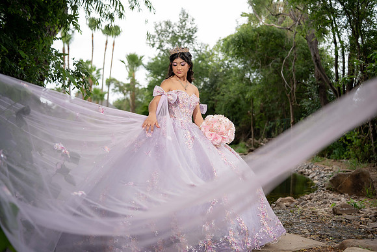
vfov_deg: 37.9
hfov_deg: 54.4
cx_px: 188
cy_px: 126
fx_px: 367
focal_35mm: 35
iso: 80
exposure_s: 1/800
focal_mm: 35
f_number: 2.2
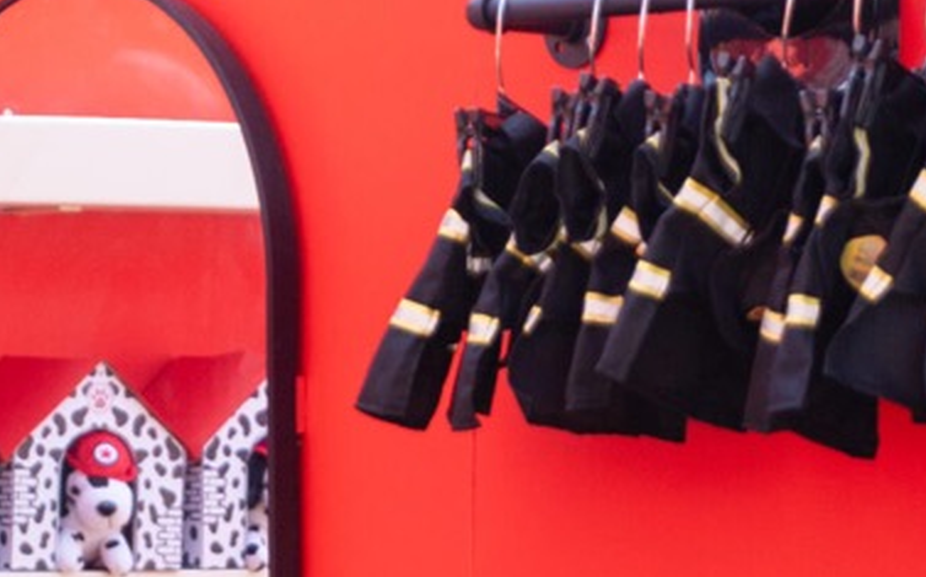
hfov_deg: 6.9
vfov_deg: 4.3
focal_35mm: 303
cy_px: 1100
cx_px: 82
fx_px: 7641
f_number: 2.8
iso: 160
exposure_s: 1/1600
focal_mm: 70
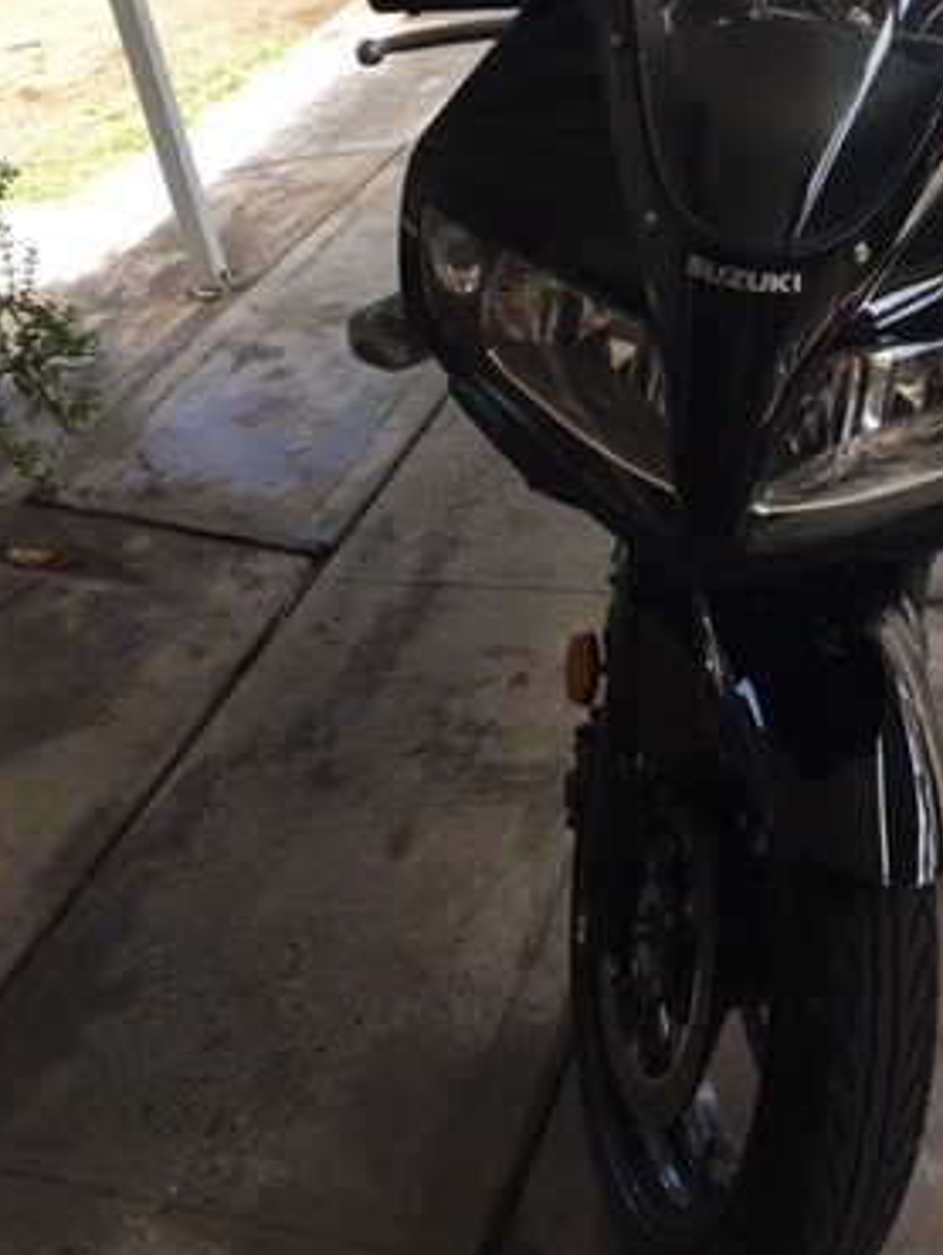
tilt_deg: -26.8
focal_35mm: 47
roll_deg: +7.3
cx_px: 723
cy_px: 414
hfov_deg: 30.3
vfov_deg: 39.9
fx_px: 1705
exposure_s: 1/234
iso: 25
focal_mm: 4.15
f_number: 2.2
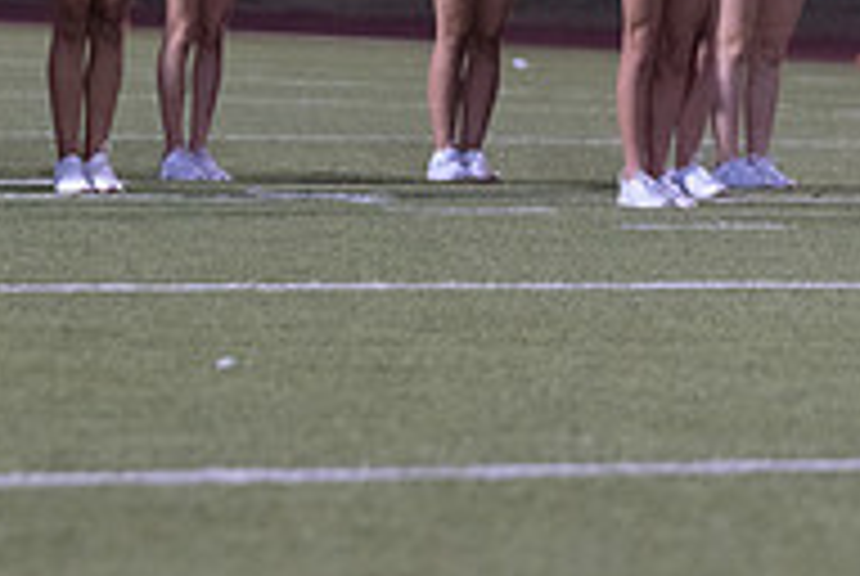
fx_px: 8637
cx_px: 162
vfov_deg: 3.8
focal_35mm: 361
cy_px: -227
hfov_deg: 5.7
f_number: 2.8
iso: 3200
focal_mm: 119
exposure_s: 1/1000
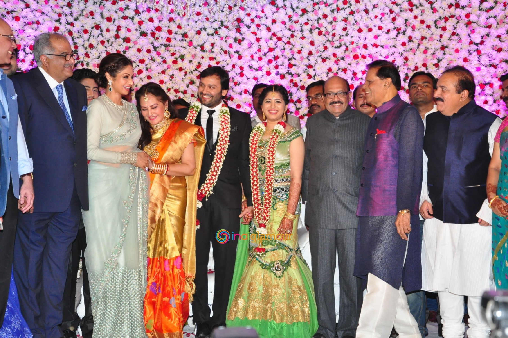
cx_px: 254
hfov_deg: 27.0
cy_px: 169
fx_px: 1057
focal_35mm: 75
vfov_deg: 18.1
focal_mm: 50
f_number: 7.1
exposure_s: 1/125
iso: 1000
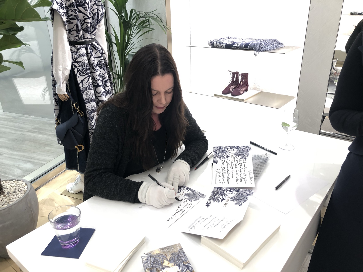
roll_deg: +2.3
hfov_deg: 63.4
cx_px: 182
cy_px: 136
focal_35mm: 28
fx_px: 294
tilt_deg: -24.7
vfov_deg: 49.7
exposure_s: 1/25
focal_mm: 3.99
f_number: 1.8
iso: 40
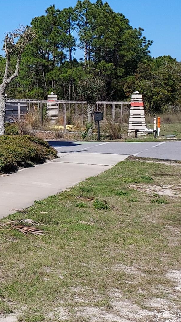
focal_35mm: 73
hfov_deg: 13.0
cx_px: -239
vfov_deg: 28.5
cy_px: 74
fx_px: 623
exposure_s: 1/1353
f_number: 1.8
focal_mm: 4.6
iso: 40
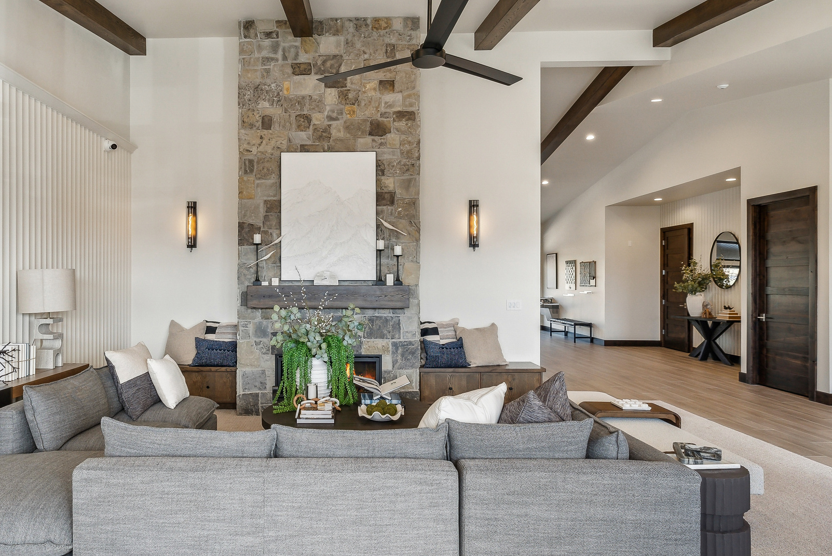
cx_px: 330
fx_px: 532
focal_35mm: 23
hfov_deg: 75.2
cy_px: 295
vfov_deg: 55.1
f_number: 5.6
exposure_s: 1/250
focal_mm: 18
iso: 1600
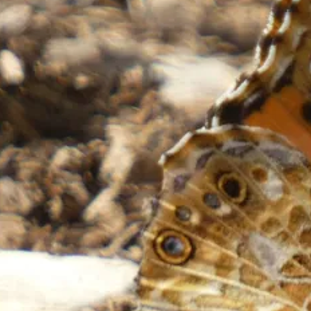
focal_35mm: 2520
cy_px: 248
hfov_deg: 0.7
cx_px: 357
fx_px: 25615
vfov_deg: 0.7
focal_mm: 185
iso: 80
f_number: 5.6
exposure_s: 1/160
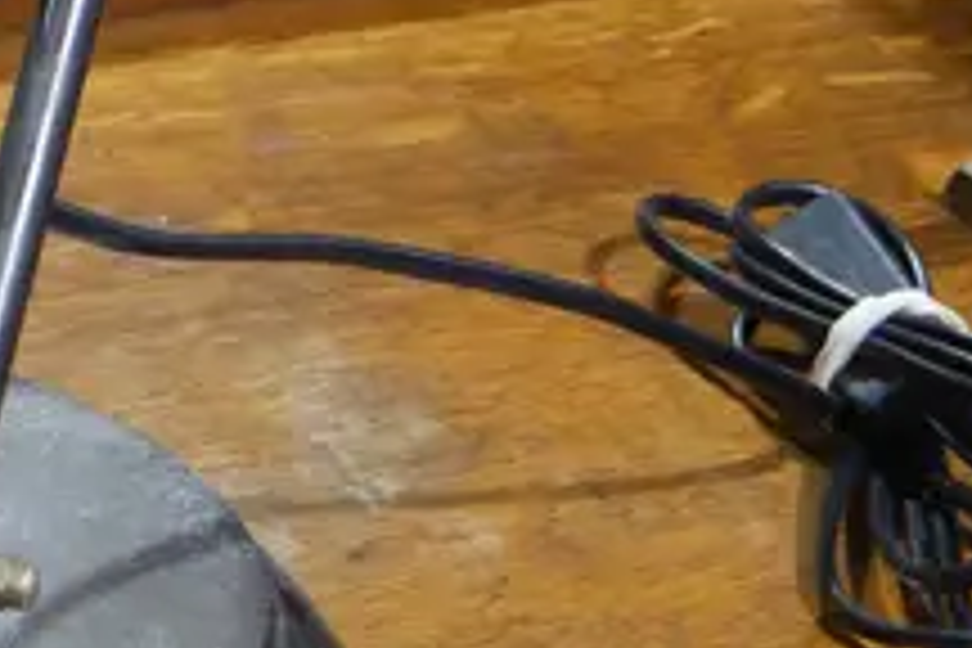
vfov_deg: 8.5
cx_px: -299
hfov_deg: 13.4
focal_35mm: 148
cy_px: -846
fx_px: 3996
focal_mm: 15
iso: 640
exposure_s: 1/60
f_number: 4
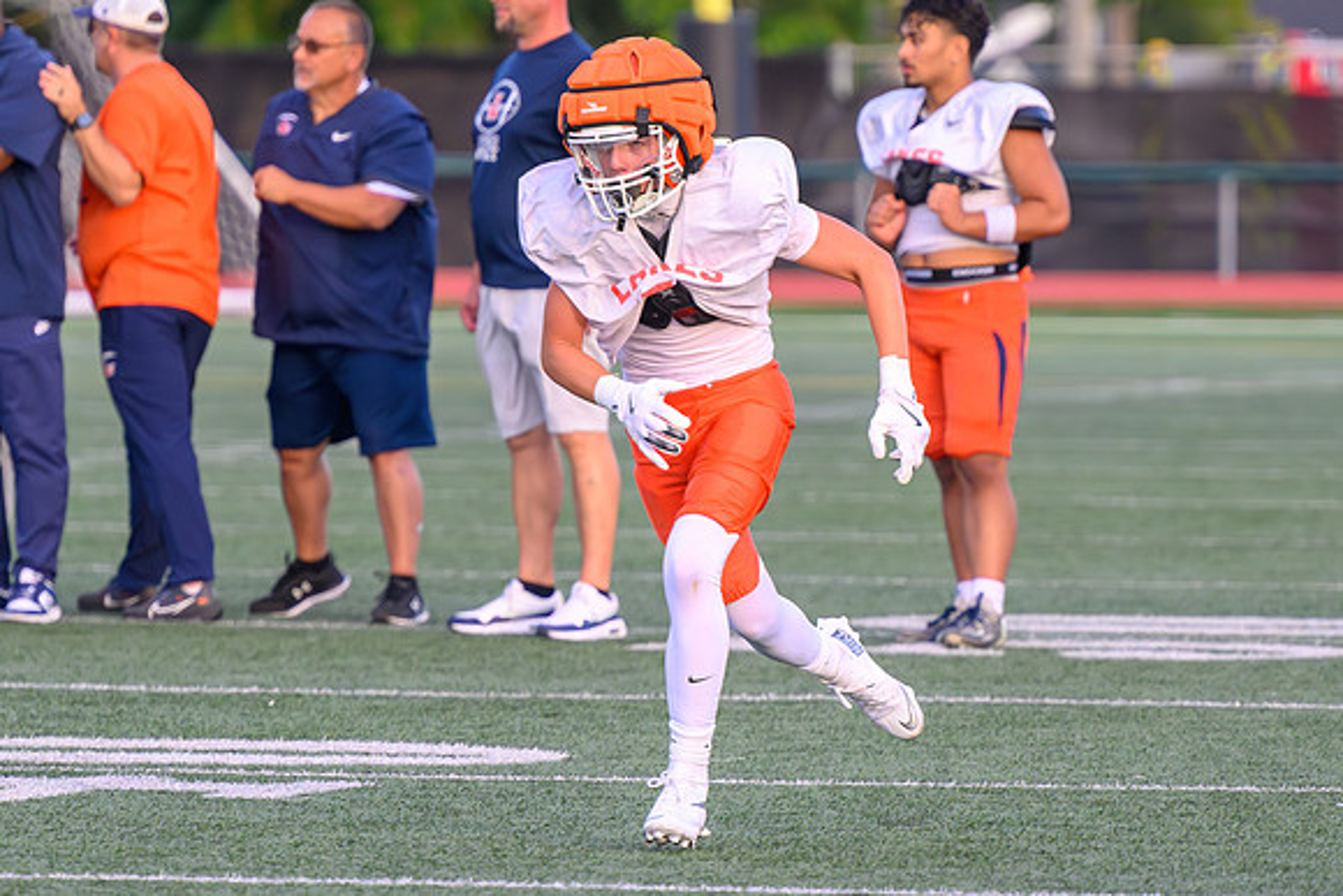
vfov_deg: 3.0
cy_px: 521
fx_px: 17204
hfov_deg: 4.5
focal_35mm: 461
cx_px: 688
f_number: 4
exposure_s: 1/2000
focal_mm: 250
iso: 1400
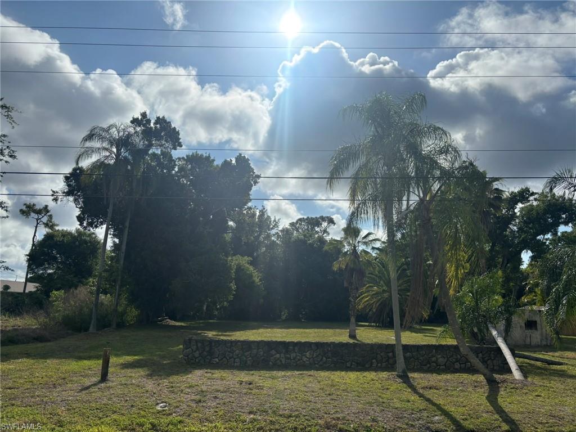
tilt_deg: +11.3
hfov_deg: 67.3
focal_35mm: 26
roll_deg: -1.9
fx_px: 433
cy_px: 216
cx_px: 288
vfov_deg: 53.1
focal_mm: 5.96
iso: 50
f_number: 1.6
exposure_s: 1/12195
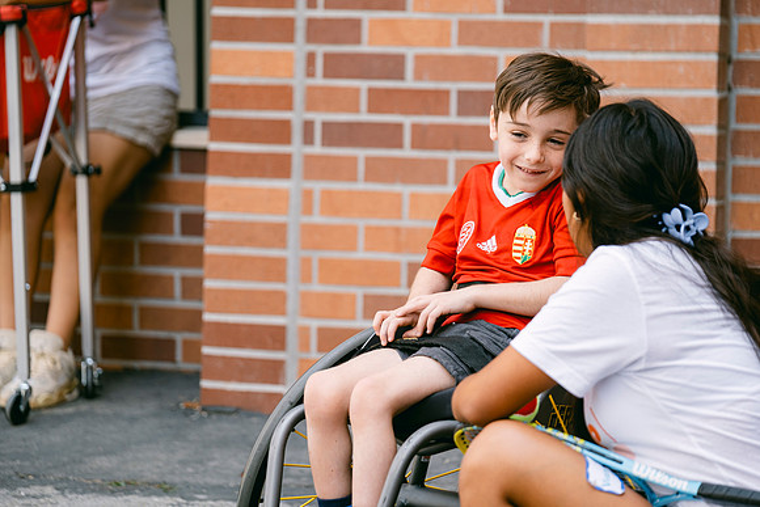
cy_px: 254
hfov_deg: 11.9
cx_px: 380
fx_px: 3653
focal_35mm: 173
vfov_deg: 7.9
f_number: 2.8
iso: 160
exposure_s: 1/125
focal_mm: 115
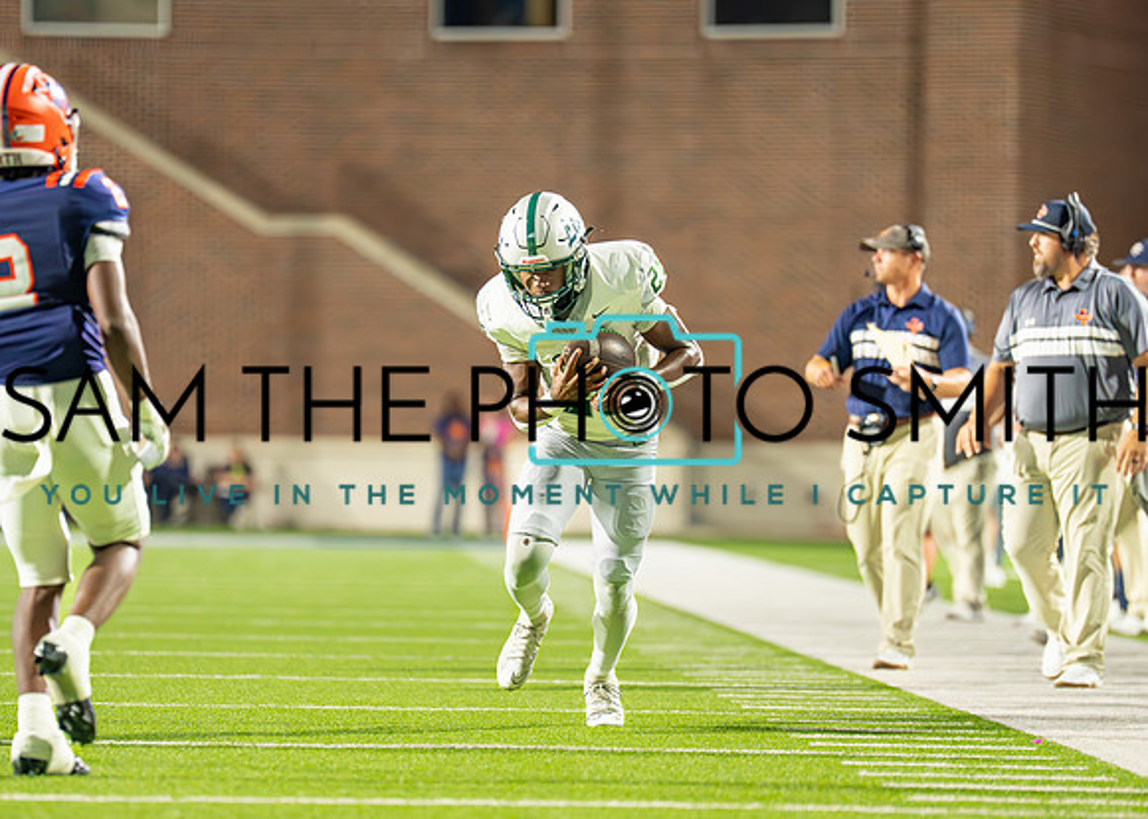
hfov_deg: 6.4
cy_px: 448
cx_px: 512
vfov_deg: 4.6
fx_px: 10290
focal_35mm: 316
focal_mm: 200
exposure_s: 1/1000
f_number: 2.8
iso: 3200
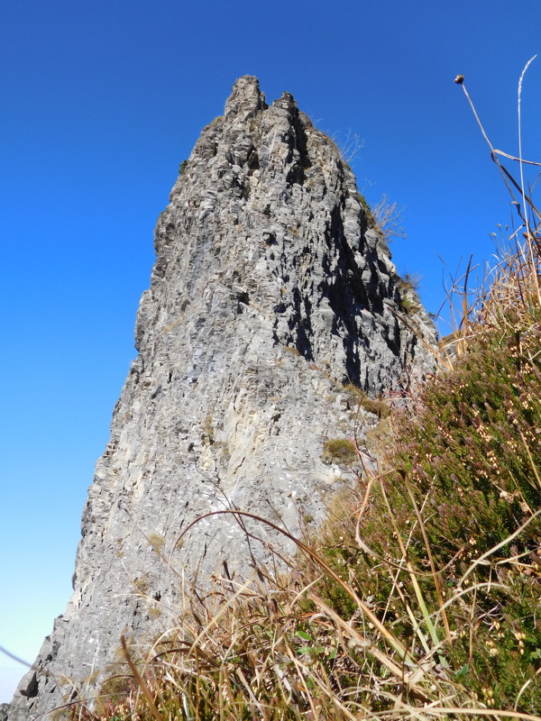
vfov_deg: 69.4
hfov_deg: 54.9
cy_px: 360
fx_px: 521
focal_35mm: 25
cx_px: 270
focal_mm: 4.5
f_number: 3.4
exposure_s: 1/1000
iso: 125
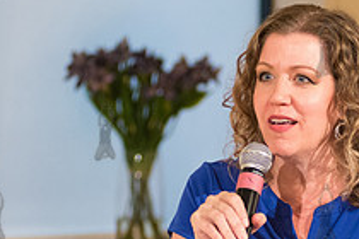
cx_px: 325
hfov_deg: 9.3
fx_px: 2204
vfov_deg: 6.2
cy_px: 213
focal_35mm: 221
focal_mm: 80
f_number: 2.8
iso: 4000
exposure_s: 1/200
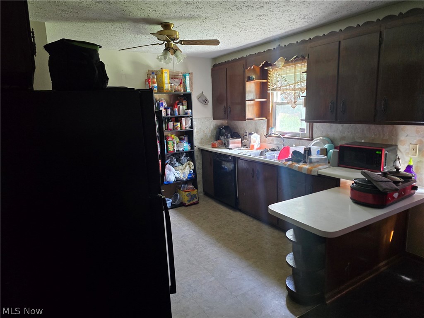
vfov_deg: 58.9
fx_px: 282
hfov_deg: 73.9
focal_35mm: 23
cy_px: 159
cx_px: 212
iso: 1000
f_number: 1.7
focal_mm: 6.3
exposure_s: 1/120
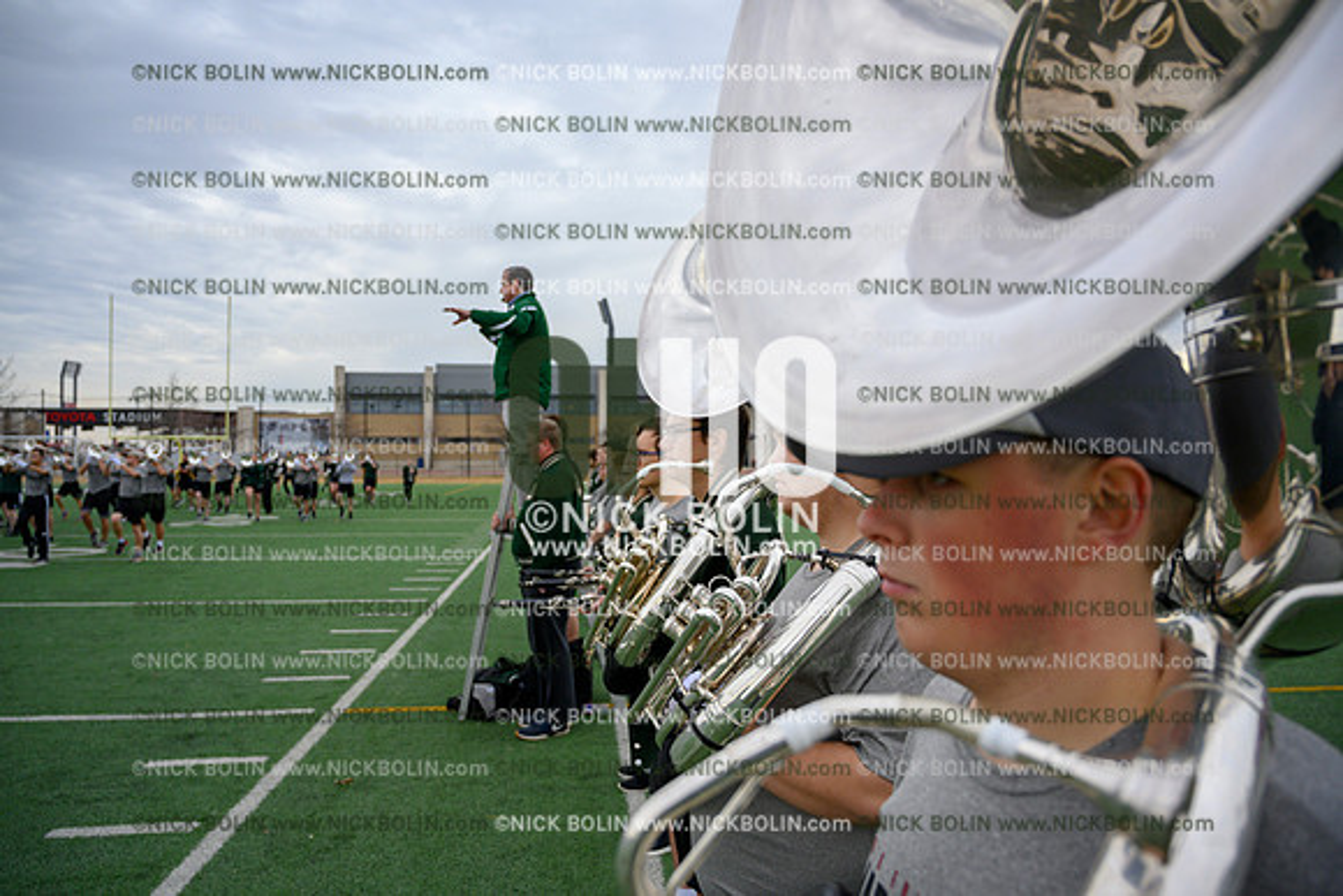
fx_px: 896
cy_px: 448
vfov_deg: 53.2
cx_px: 672
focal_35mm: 24
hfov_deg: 73.7
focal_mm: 24
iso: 800
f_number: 4
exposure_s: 1/2000
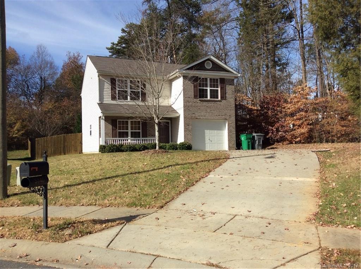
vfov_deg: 44.0
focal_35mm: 32
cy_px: 134
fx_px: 333
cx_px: 180
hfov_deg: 56.9
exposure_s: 1/1300
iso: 32
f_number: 2.4
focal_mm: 3.3
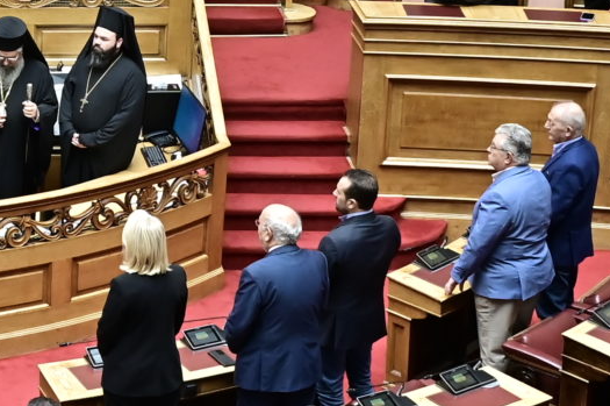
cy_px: -91
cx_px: -249
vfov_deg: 11.4
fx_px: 1981
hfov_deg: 16.3
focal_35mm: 117
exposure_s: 1/200
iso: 1000
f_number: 4
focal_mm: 24
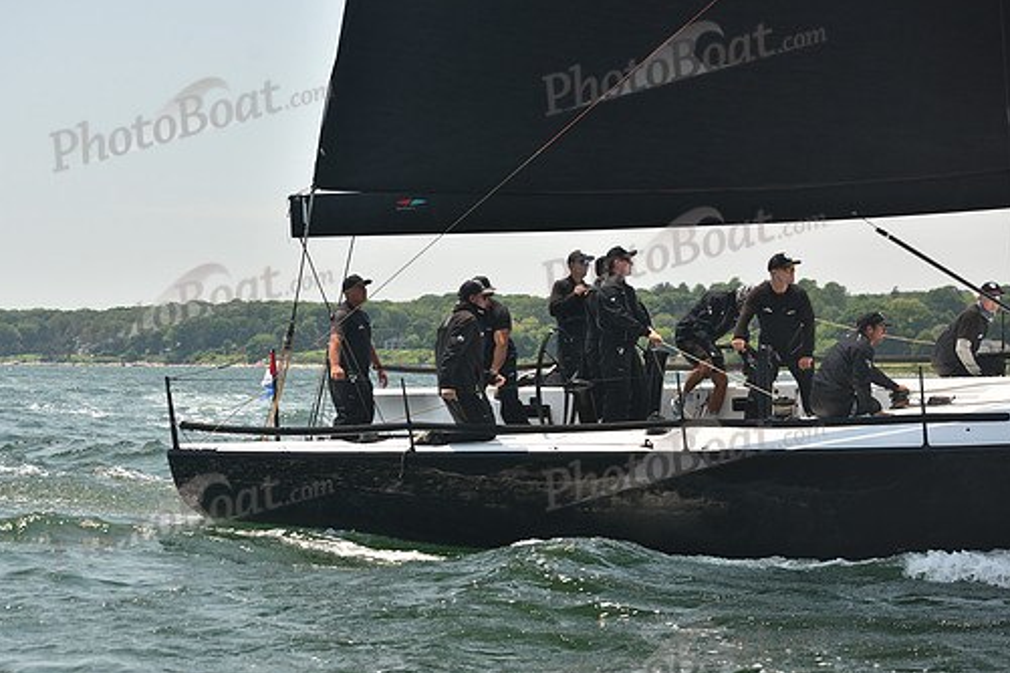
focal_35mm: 81
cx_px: 439
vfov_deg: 16.8
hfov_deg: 25.0
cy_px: 382
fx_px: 2272
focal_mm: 70
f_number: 4.5
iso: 250
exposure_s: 1/640
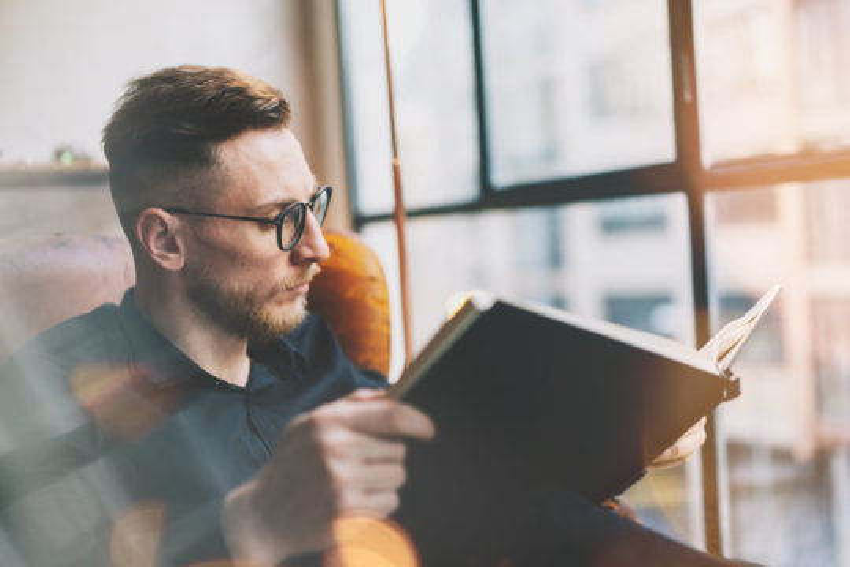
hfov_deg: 36.2
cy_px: 284
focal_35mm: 55
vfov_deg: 24.6
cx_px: 425
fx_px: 1299
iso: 200
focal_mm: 55
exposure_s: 1/160
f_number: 1.8
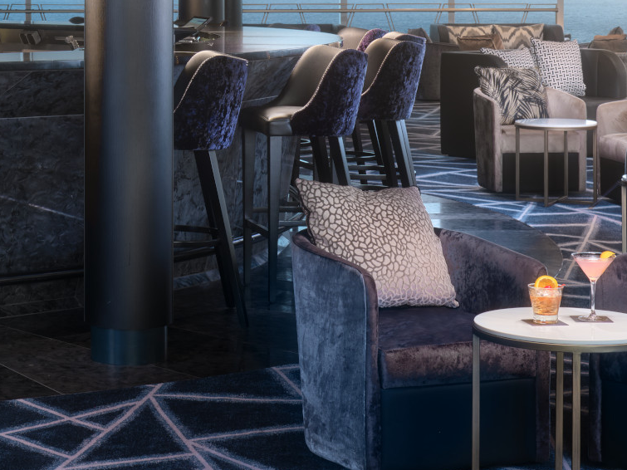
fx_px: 1920
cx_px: 57
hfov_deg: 18.2
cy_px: 7
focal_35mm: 106
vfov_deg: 13.8
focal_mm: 50
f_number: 11
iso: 100
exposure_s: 1/8
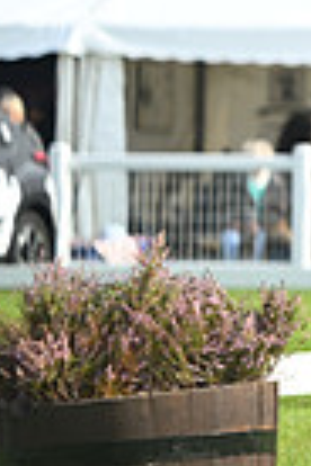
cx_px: 930
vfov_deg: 2.3
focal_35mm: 883
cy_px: -29
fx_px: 11441
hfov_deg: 1.6
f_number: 5
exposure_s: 1/1250
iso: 560
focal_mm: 210
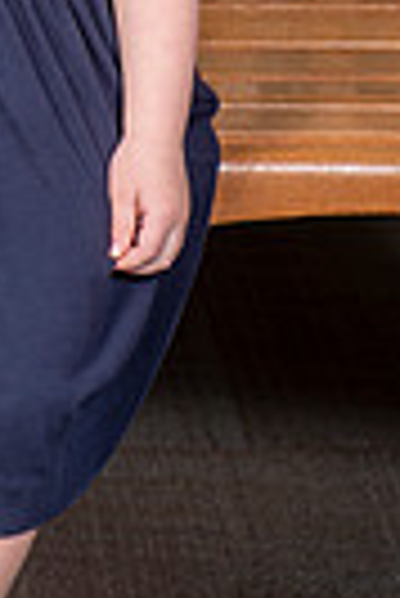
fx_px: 3939
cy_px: -391
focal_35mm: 237
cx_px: -263
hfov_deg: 5.7
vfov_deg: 8.4
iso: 160
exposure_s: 1/125
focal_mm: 70
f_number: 7.1
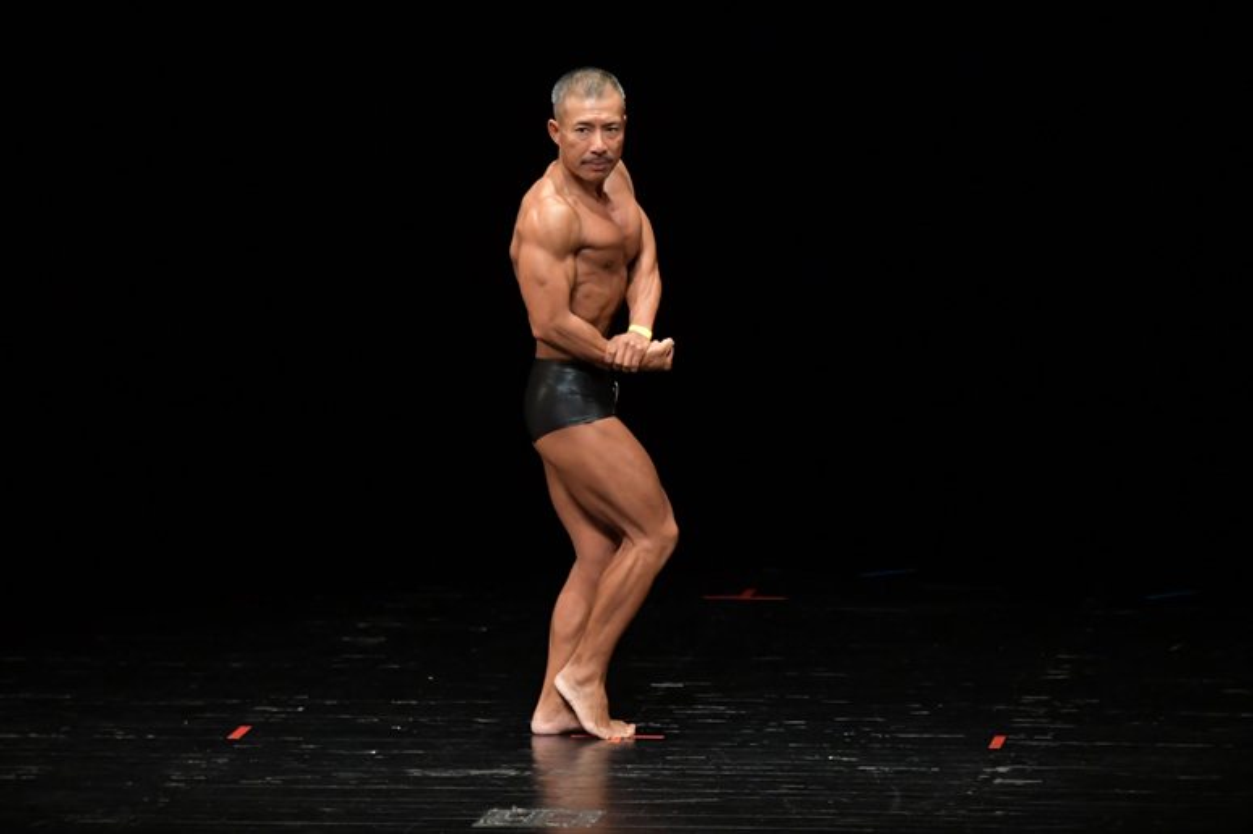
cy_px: 417
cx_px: 626
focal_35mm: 285
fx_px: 9915
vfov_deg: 4.8
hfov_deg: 7.2
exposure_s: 1/400
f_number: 5.6
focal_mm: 190
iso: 3200
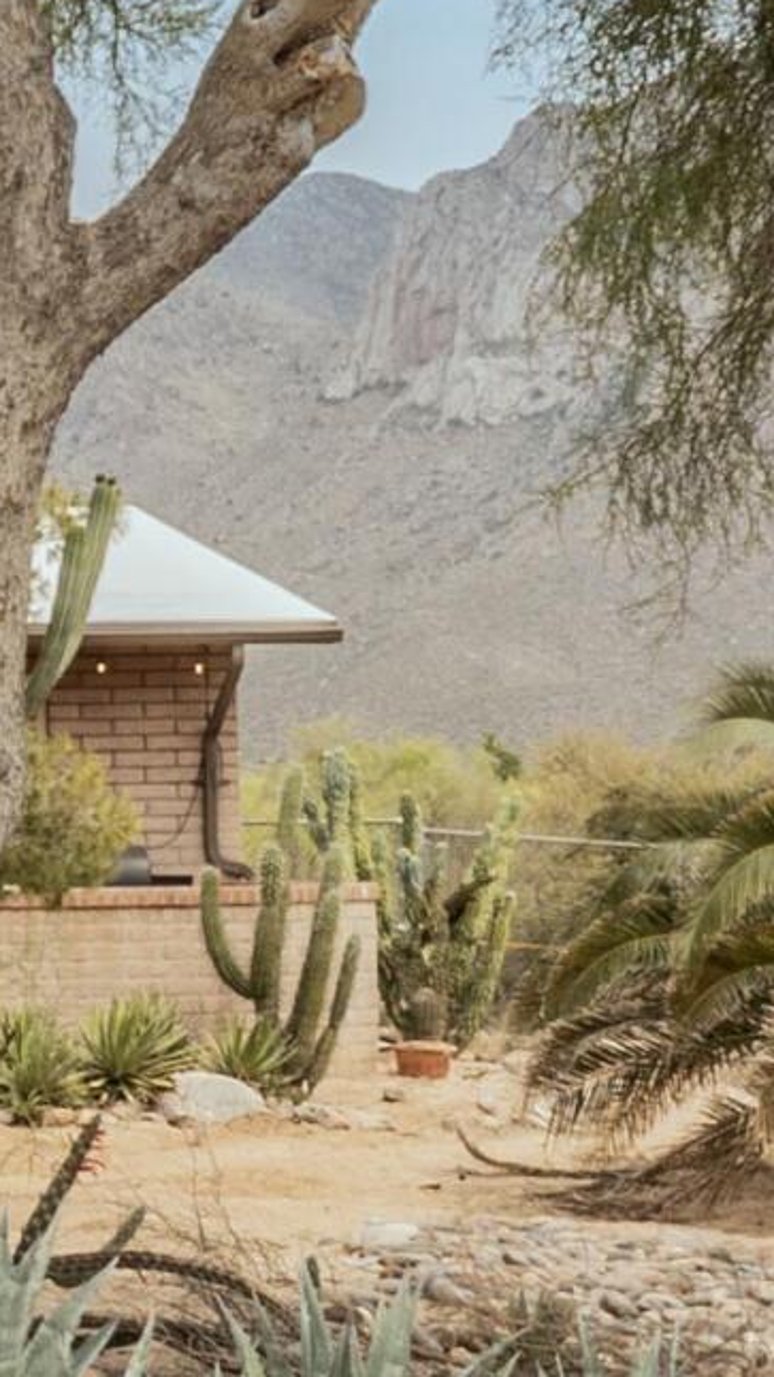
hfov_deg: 7.6
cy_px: 576
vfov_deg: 14.7
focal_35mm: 146
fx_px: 5331
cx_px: -1277
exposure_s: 1/160
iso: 200
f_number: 13
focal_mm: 20
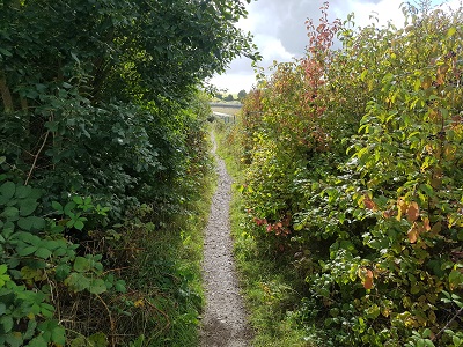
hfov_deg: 67.3
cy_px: 174
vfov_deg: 53.1
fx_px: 348
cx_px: 232
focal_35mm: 26
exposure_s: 1/938
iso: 50
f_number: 1.7
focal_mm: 4.2
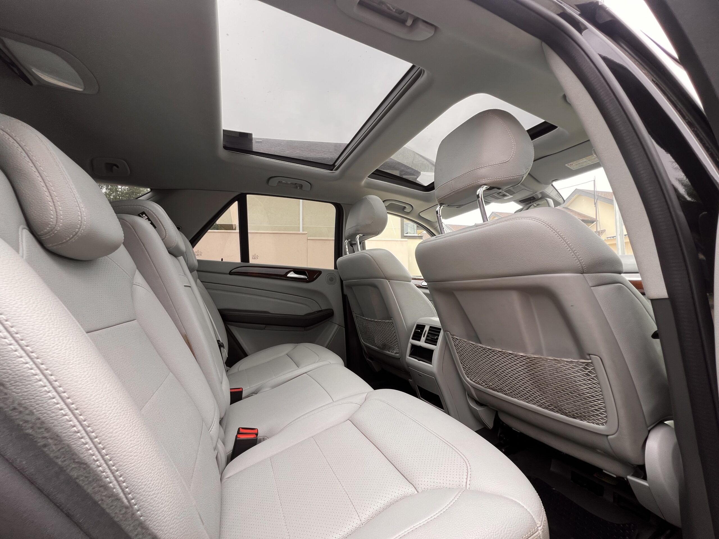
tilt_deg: +2.8
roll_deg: -0.2
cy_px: 270
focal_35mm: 13
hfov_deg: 106.2
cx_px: 360
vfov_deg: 89.9
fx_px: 270
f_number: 1.8
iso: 32
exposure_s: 1/157
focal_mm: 1.57
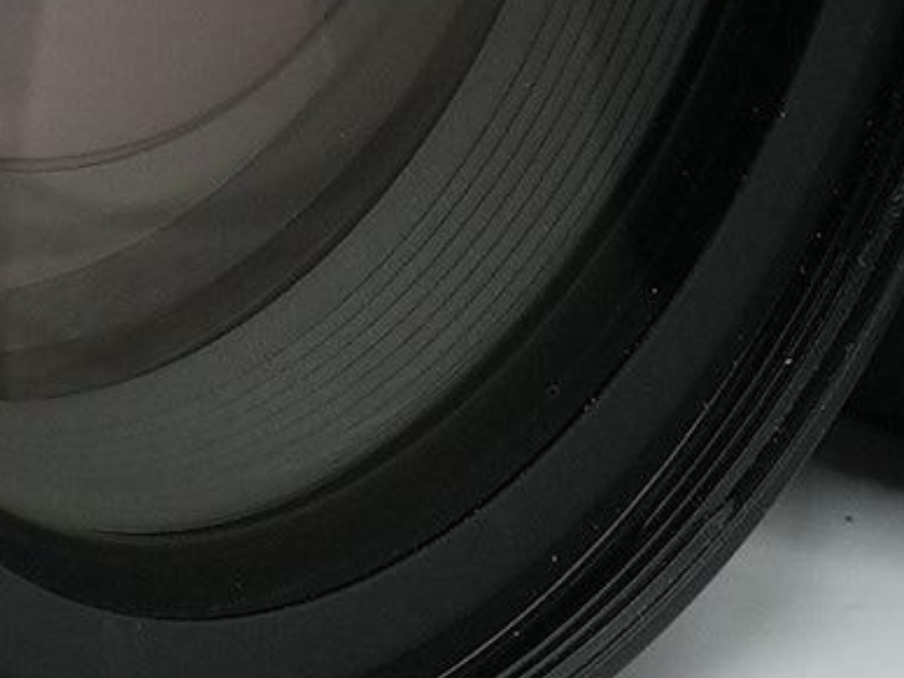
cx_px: -89
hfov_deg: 4.2
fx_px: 12348
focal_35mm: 473
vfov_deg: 3.1
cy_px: -273
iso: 250
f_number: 10
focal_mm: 41
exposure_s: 1/100
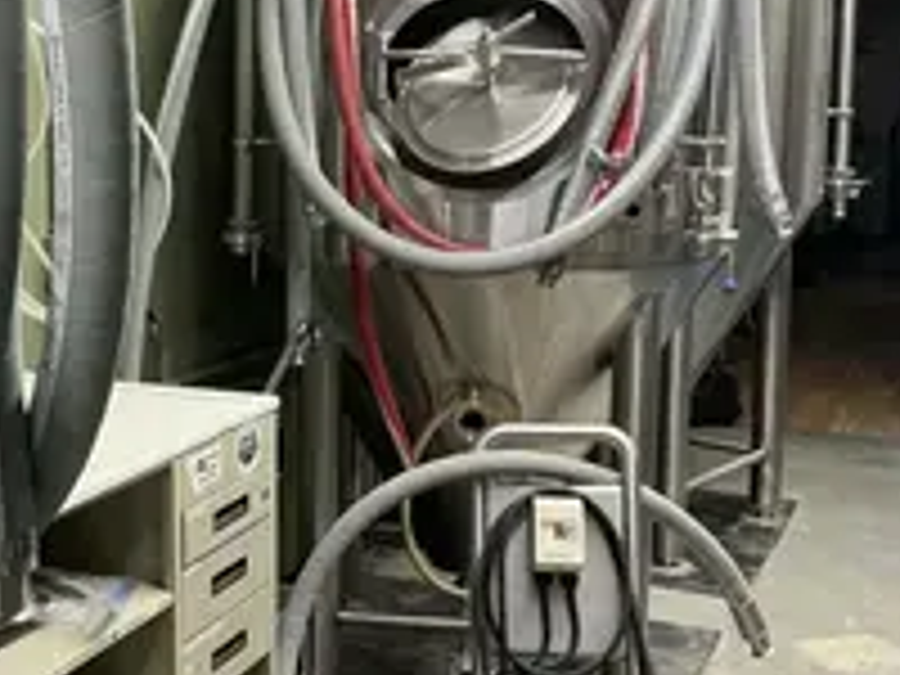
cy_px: 351
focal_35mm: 56
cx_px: 162
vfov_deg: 26.1
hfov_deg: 33.2
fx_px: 1456
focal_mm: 3
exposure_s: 1/60
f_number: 1.8
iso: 160
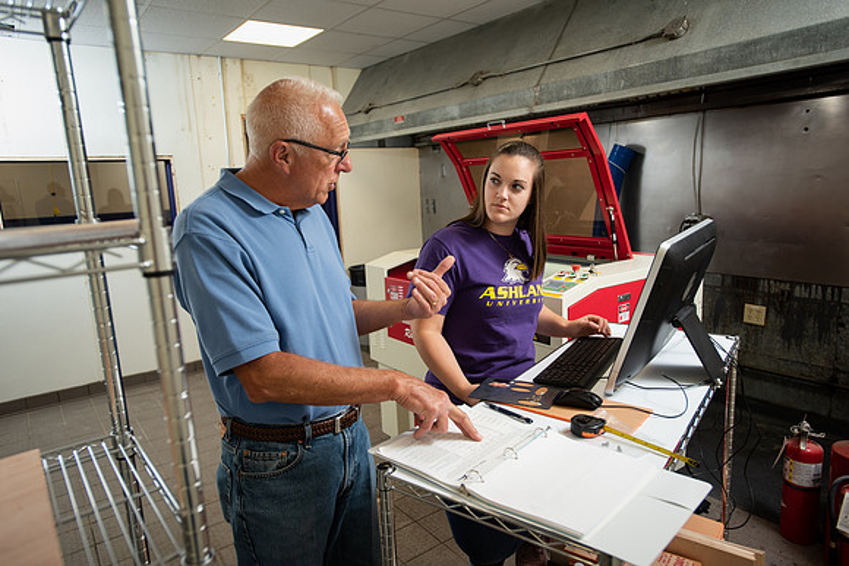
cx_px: 424
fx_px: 566
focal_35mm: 24
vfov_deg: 53.2
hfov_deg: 73.7
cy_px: 283
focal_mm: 24
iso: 400
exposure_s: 1/200
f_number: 4
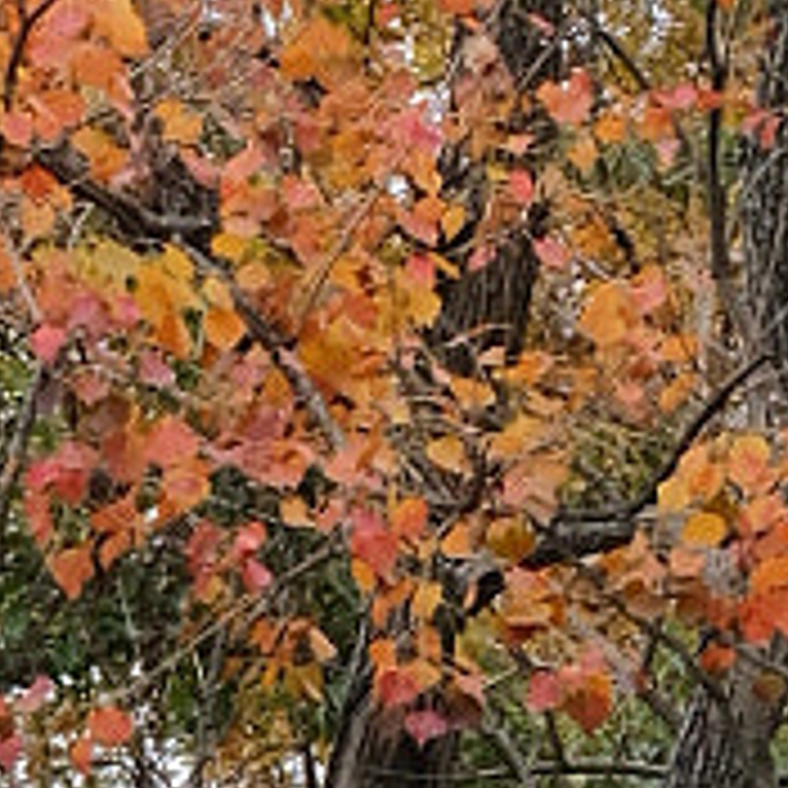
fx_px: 16637
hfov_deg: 2.7
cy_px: 1009
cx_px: -997
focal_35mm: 646
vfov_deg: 2.7
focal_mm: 55
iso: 250
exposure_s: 1/180
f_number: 4
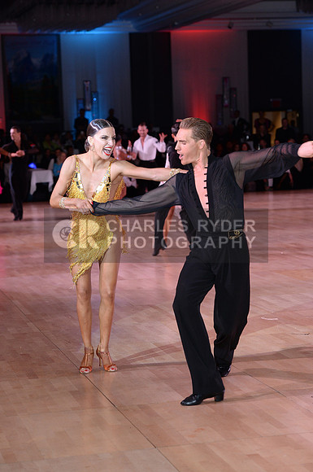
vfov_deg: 20.0
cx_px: 156
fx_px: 1334
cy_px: 236
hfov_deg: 13.4
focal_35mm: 102
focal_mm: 102
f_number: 4.5
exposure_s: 1/250
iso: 1600
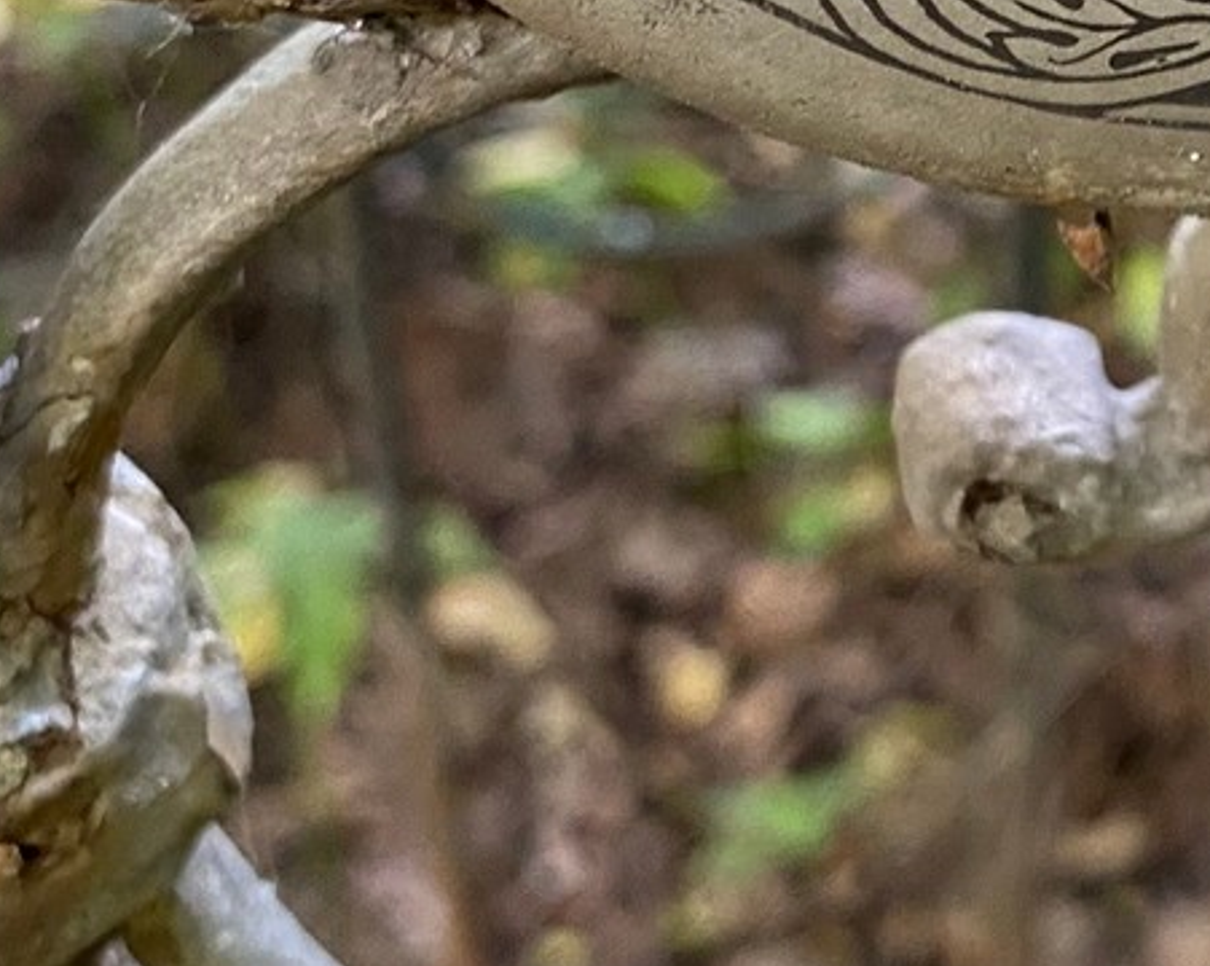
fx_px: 2791
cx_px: 1508
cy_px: 131
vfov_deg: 19.3
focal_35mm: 78
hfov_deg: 22.3
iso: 160
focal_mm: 4.25
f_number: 1.8
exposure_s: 1/60
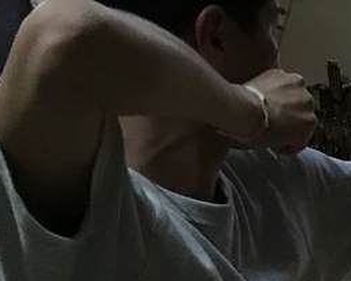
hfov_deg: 13.1
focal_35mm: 128
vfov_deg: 11.9
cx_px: 698
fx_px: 1330
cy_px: 288
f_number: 1.8
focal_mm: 3.99
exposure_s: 1/15
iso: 80
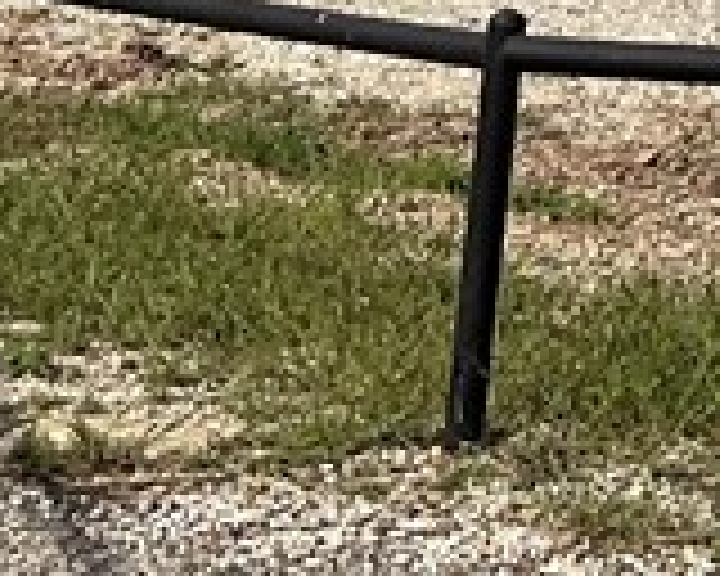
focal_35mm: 181
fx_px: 3857
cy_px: -828
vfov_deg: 7.9
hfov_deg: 9.4
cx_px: 1791
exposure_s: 1/3788
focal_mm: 3
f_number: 1.8
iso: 16
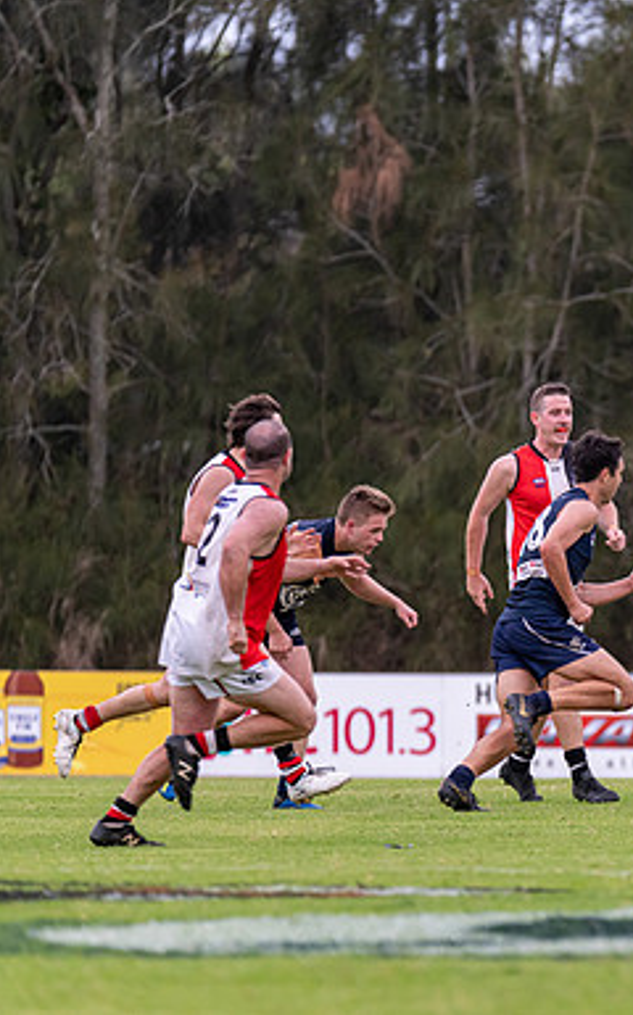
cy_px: 508
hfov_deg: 2.4
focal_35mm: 553
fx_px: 15293
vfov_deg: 3.8
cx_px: 740
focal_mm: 350
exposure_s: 1/1000
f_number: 6.3
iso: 1250
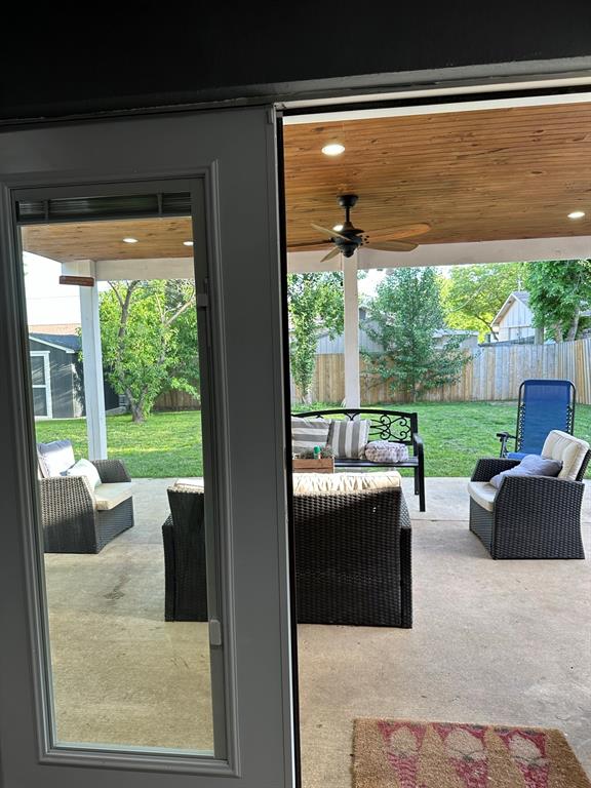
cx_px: 296
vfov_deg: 71.6
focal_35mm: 24
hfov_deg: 56.8
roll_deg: +0.7
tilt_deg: -4.9
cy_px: 394
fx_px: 546
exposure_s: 1/120
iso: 80
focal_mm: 6.86
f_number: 1.78
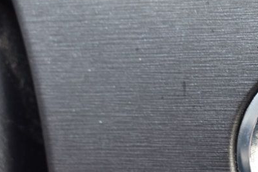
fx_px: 963
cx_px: 327
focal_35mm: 134
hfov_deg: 14.7
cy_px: 169
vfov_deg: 10.1
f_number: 6.3
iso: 400
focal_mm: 35
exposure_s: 1/20
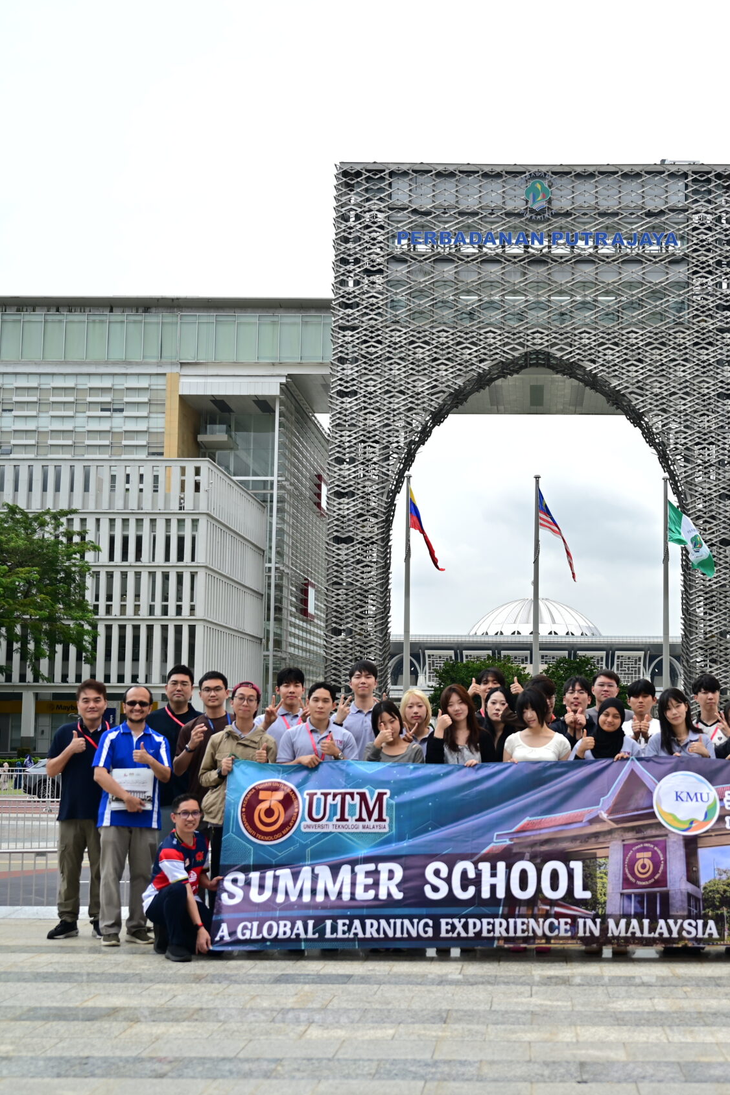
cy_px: 548
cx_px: 518
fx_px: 1543
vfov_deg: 39.0
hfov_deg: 26.4
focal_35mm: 51
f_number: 2.8
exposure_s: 1/400
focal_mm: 33.5
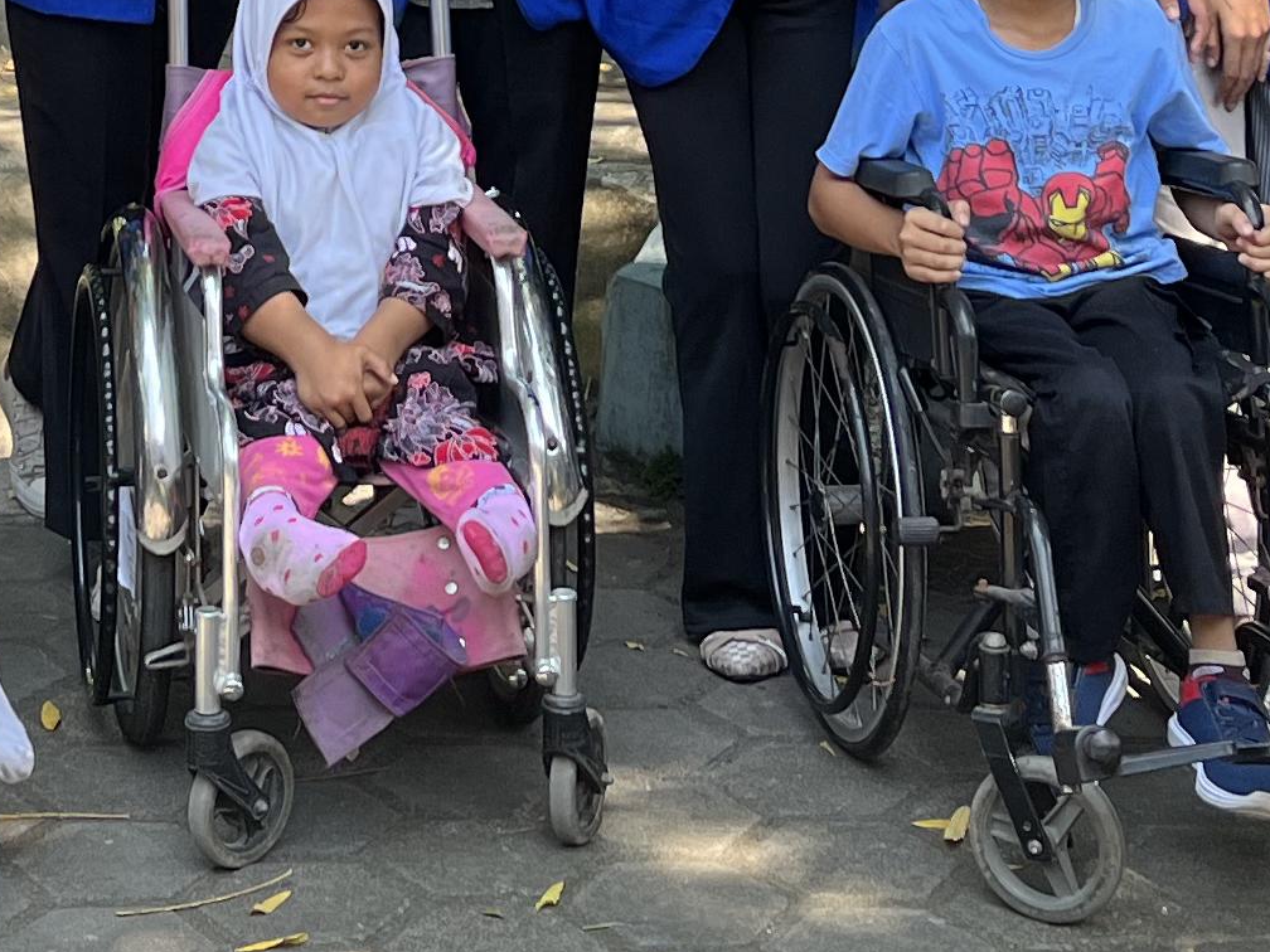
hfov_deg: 18.7
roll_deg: -0.2
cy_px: -625
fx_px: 3816
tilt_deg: -1.7
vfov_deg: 13.2
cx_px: 204
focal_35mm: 104
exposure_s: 1/266
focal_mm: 5.1
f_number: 1.6
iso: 50
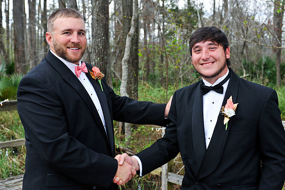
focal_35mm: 50
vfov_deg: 27.0
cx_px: 142
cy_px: 95
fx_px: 396
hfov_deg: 39.6
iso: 320
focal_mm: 50
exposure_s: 1/160
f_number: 5.6
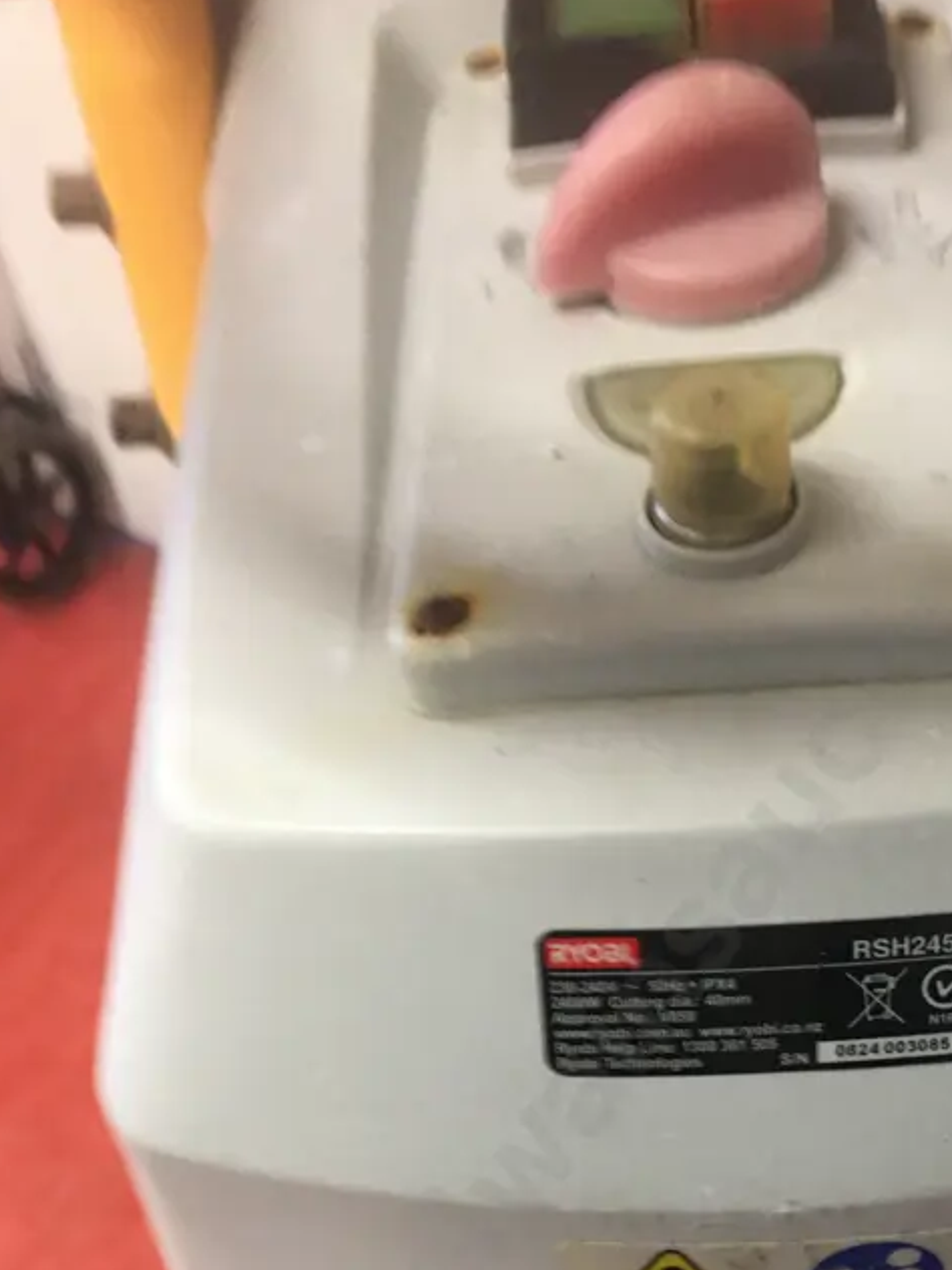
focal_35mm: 47
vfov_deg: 39.3
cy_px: 957
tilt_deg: -55.1
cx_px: 685
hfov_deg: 30.5
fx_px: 1723
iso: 125
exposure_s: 1/17
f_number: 2.2
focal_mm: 4.15
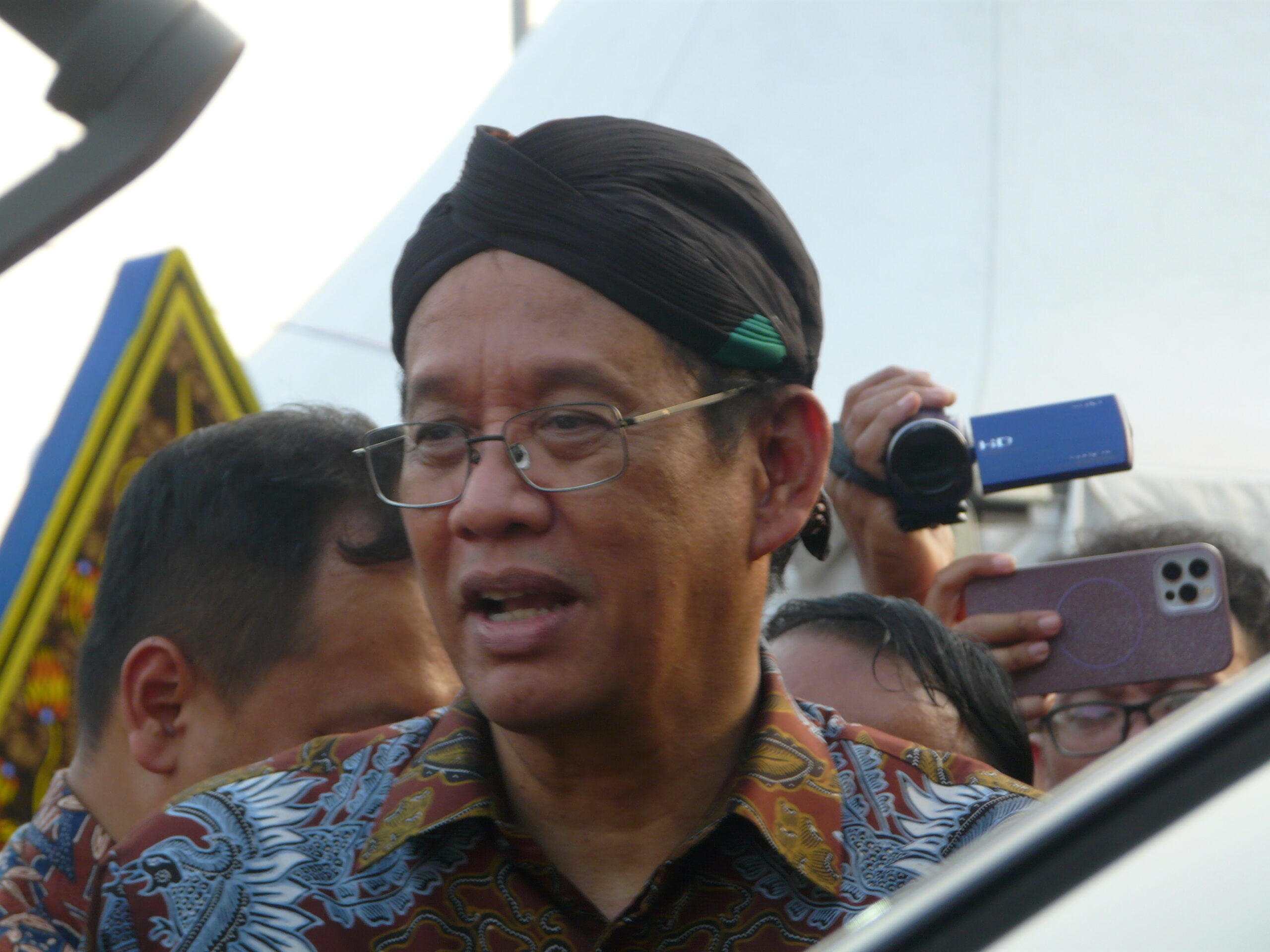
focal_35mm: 186
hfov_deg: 10.6
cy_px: 476
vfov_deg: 8.0
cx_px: 635
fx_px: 6824
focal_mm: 30.6
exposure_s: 1/80
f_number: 3.6
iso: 100
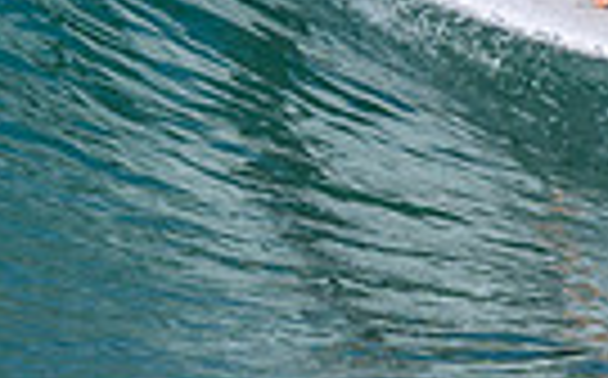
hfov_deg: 0.4
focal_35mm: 4833
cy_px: -107
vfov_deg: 0.3
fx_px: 79983
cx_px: -270
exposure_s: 1/2000
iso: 320
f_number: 6.3
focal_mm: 800
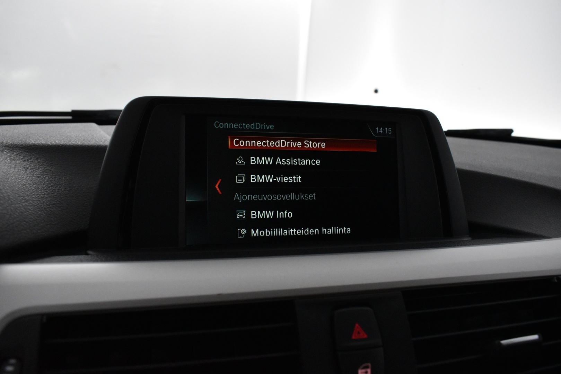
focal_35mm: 27
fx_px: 421
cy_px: 187
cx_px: 280
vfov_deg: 47.9
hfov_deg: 67.4
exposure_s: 1/100
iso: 3200
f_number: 5
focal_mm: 18
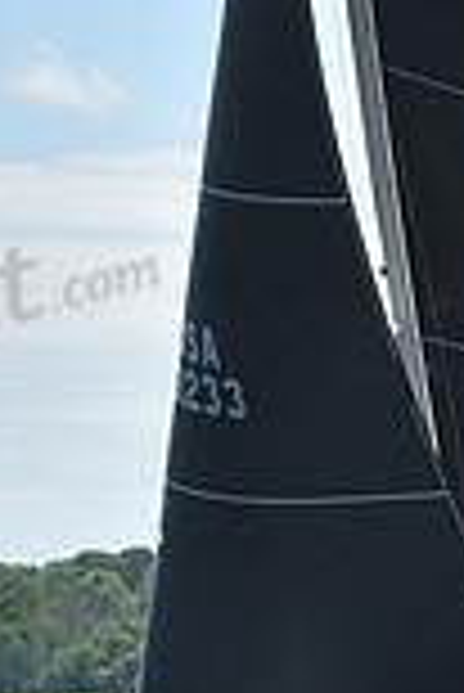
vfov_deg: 5.8
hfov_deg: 3.9
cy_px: 40
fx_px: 6886
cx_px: 394
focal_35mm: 357
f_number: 7.1
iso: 250
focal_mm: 95
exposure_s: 1/1250
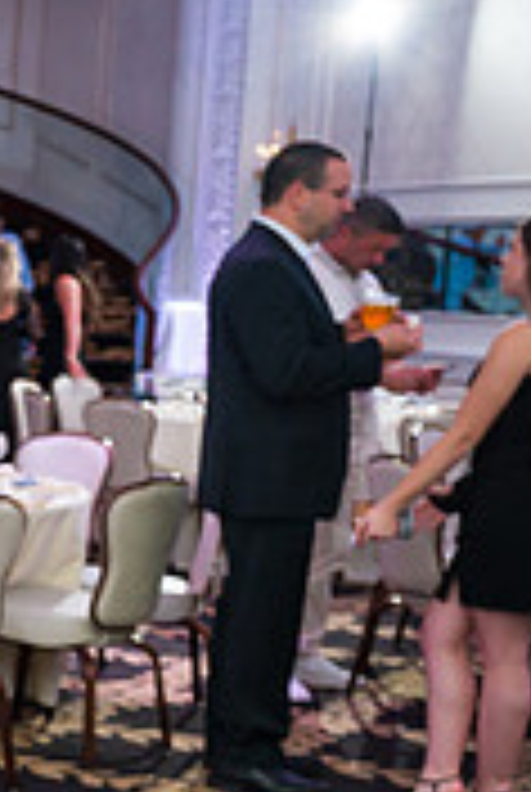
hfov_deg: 12.7
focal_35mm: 89
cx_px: -657
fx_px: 1961
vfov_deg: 22.7
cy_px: 562
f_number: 3.2
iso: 1600
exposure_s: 1/200
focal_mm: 26
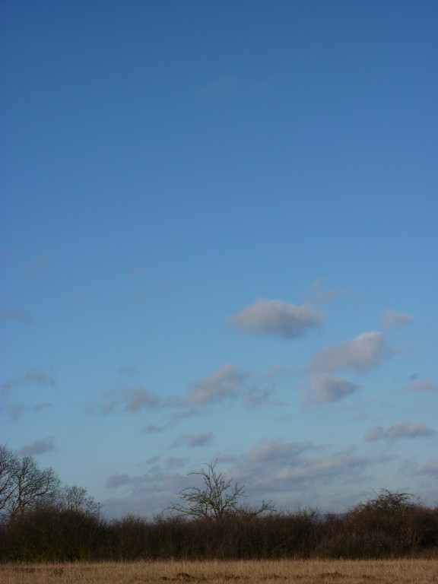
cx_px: 219
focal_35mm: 90
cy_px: 292
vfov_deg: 21.8
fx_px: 1518
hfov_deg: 16.4
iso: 80
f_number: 5.6
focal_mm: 14.7
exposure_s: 1/640
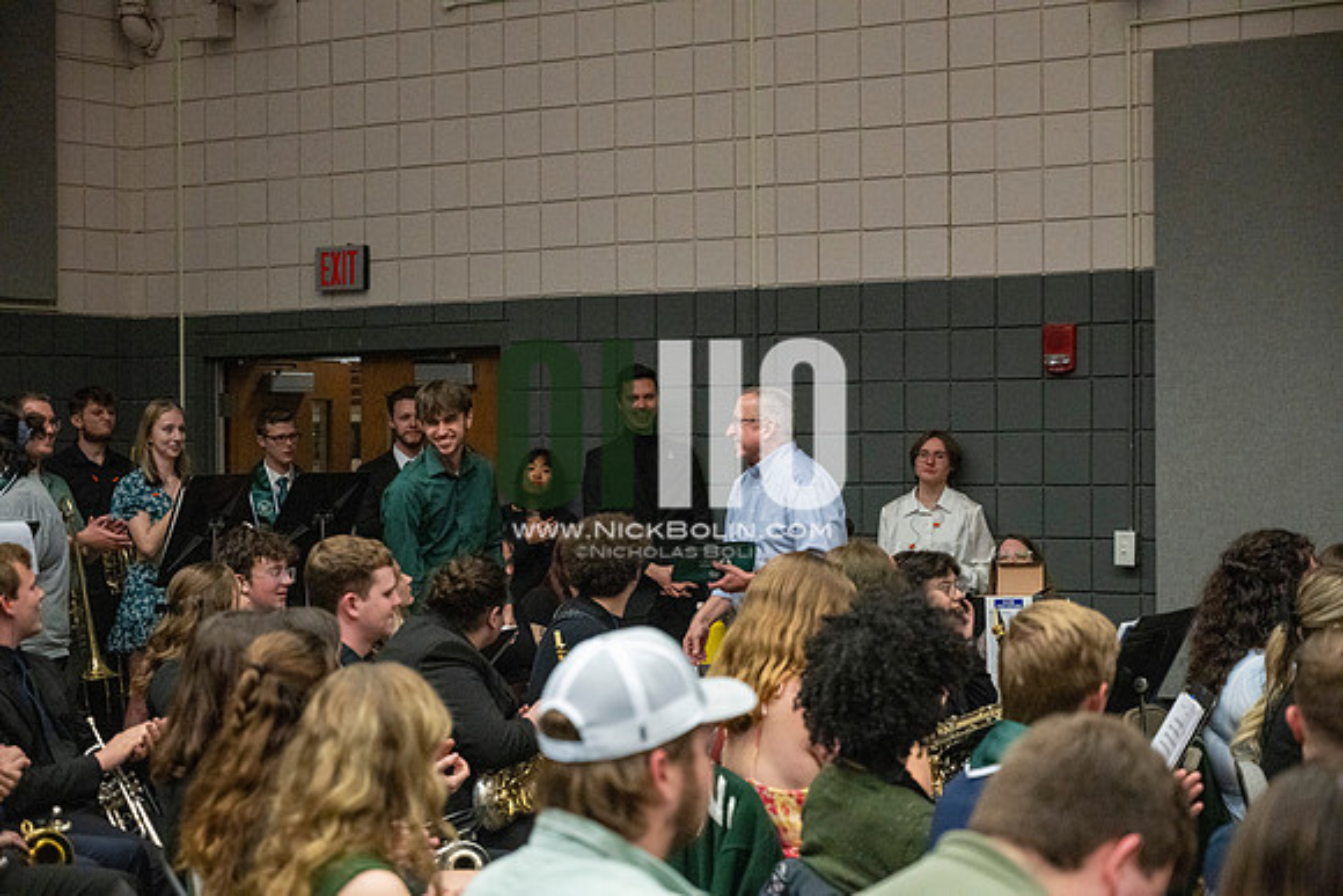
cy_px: 448
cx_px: 672
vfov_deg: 19.5
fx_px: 2612
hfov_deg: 28.8
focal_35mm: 70
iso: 10000
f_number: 4
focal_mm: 70
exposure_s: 1/500
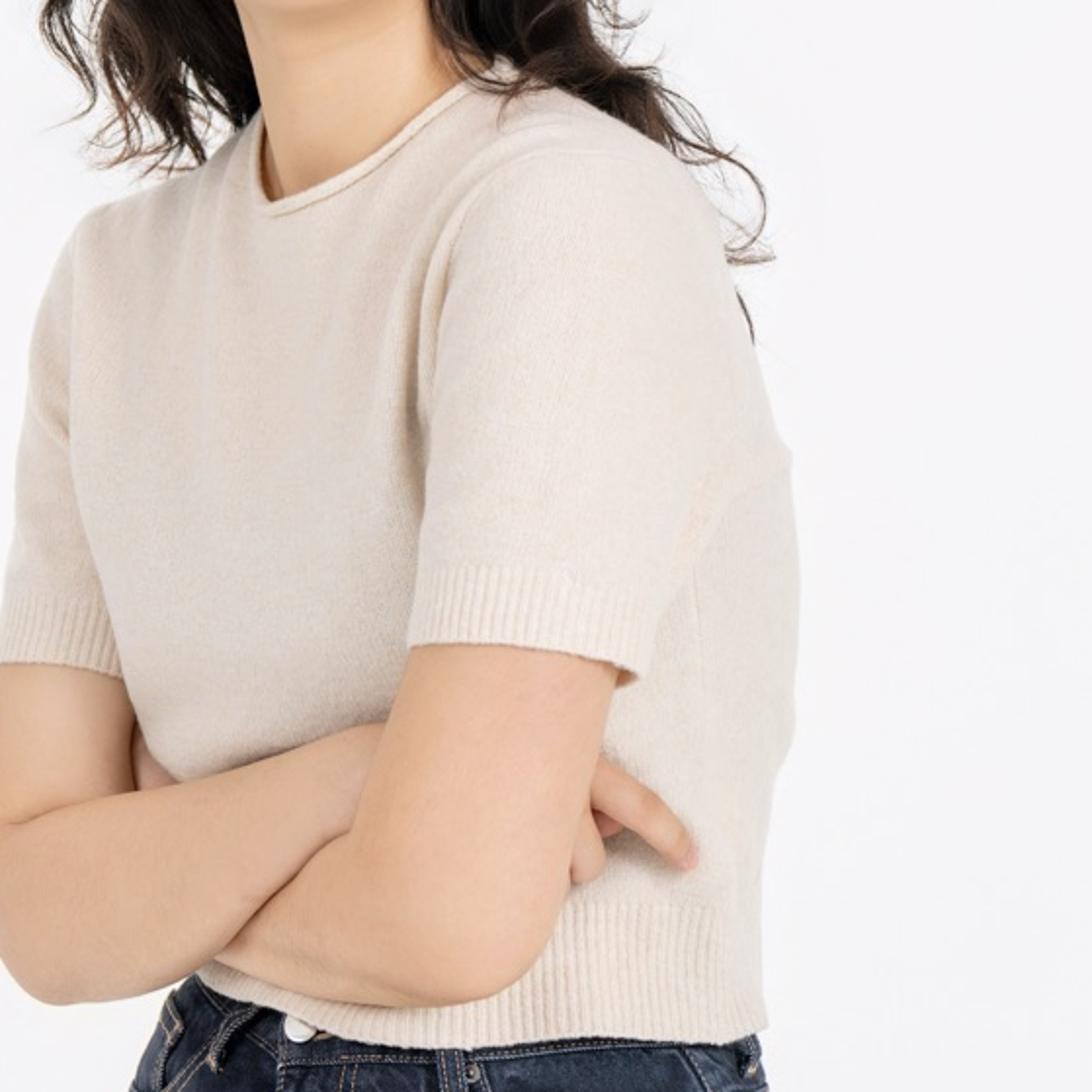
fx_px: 13027
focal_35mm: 365
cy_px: 258
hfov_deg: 4.8
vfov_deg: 4.8
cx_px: 356
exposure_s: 1/20
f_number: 5.6
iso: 100
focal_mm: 200
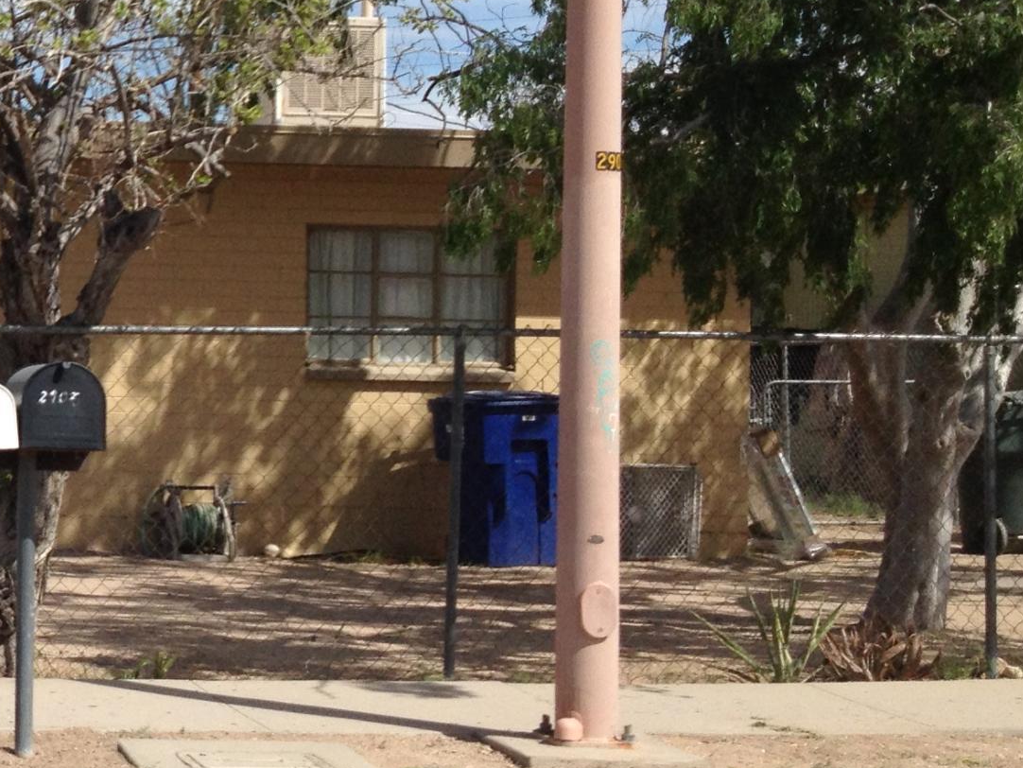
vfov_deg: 15.2
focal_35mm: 97
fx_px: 2867
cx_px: -367
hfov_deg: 18.6
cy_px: 238
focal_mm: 4.28
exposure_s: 1/2404
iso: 50
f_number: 2.4
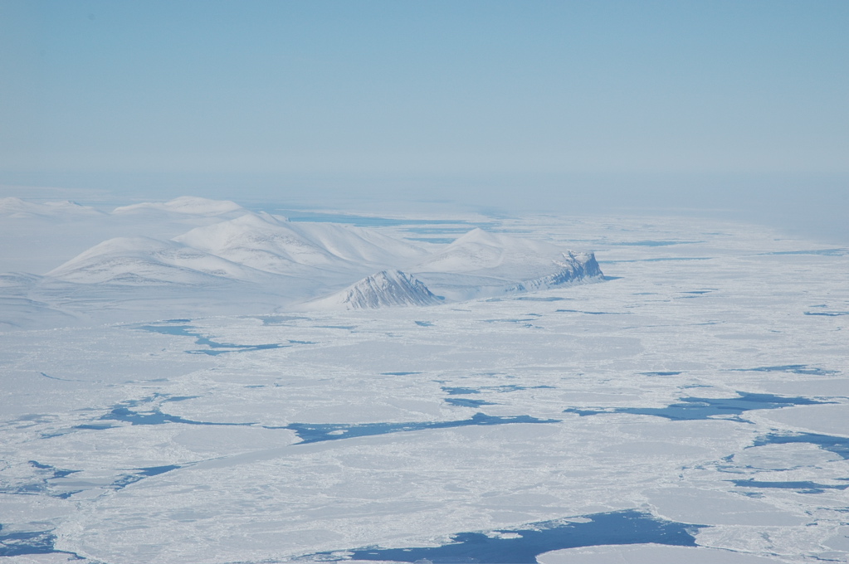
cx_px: 424
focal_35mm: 105
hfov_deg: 19.5
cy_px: 282
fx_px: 2474
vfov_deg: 13.0
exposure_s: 1/500
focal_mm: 70
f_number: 11
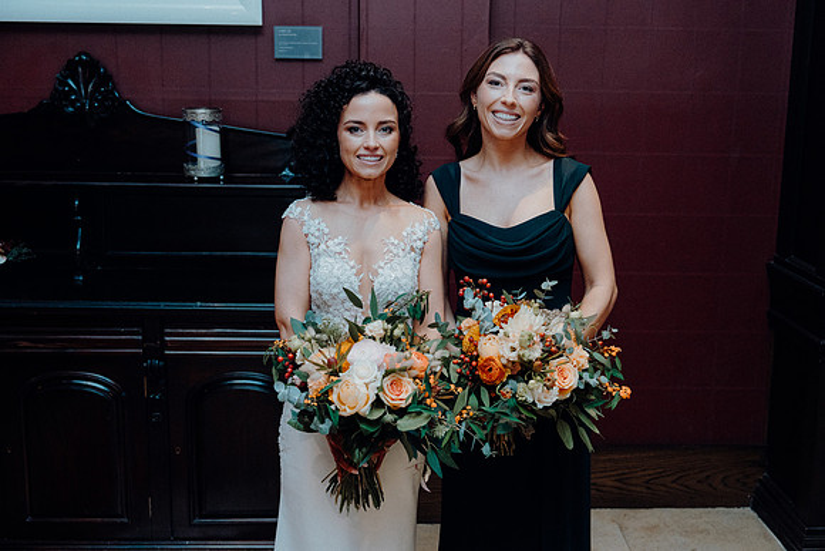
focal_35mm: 47
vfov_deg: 28.7
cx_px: 412
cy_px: 276
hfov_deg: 41.9
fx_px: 1077
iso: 3200
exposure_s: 1/160
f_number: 3.5
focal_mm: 47
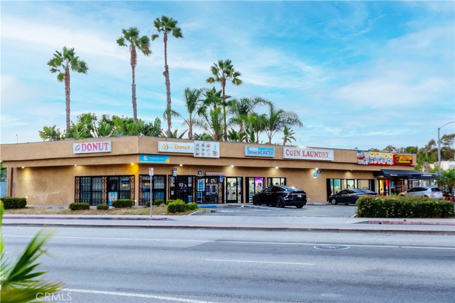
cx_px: 228
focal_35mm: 39
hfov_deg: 49.6
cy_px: 152
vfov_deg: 34.2
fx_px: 493
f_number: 8
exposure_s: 1/20
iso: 250
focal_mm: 26
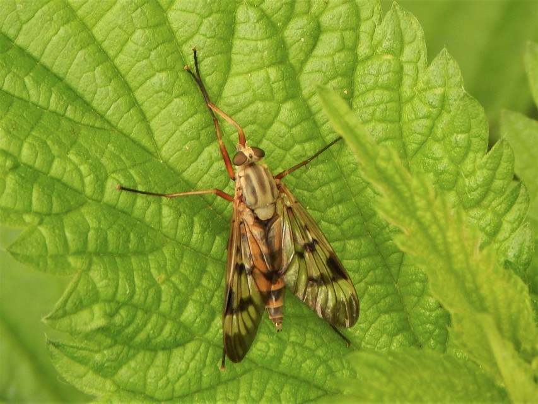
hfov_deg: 12.3
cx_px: 269
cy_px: 202
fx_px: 2487
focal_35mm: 160
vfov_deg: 9.3
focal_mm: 28.7
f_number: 5.1
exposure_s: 1/30
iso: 140
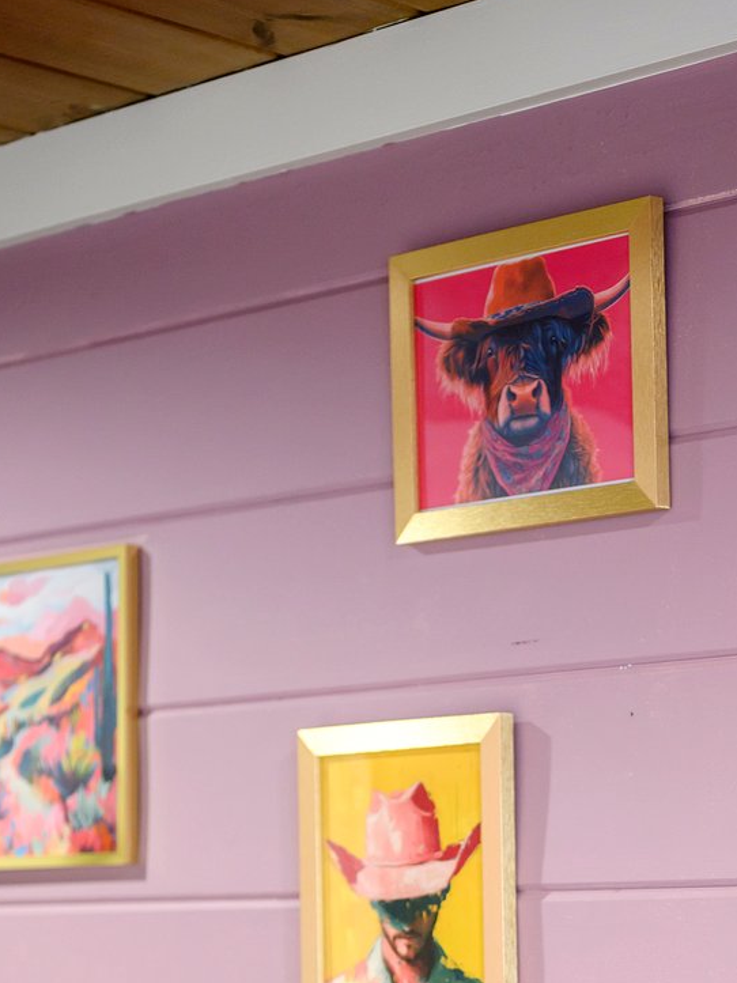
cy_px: 988
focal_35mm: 102
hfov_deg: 14.4
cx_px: 549
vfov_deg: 18.7
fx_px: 2896
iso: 500
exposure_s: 1/80
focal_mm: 50
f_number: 1.8
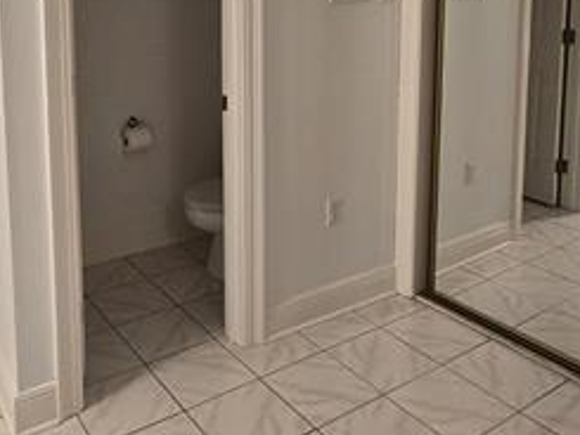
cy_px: 59
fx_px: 570
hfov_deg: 53.4
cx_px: 223
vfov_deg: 39.4
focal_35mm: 34
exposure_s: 1/60
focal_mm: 2.2
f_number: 2.2
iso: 200
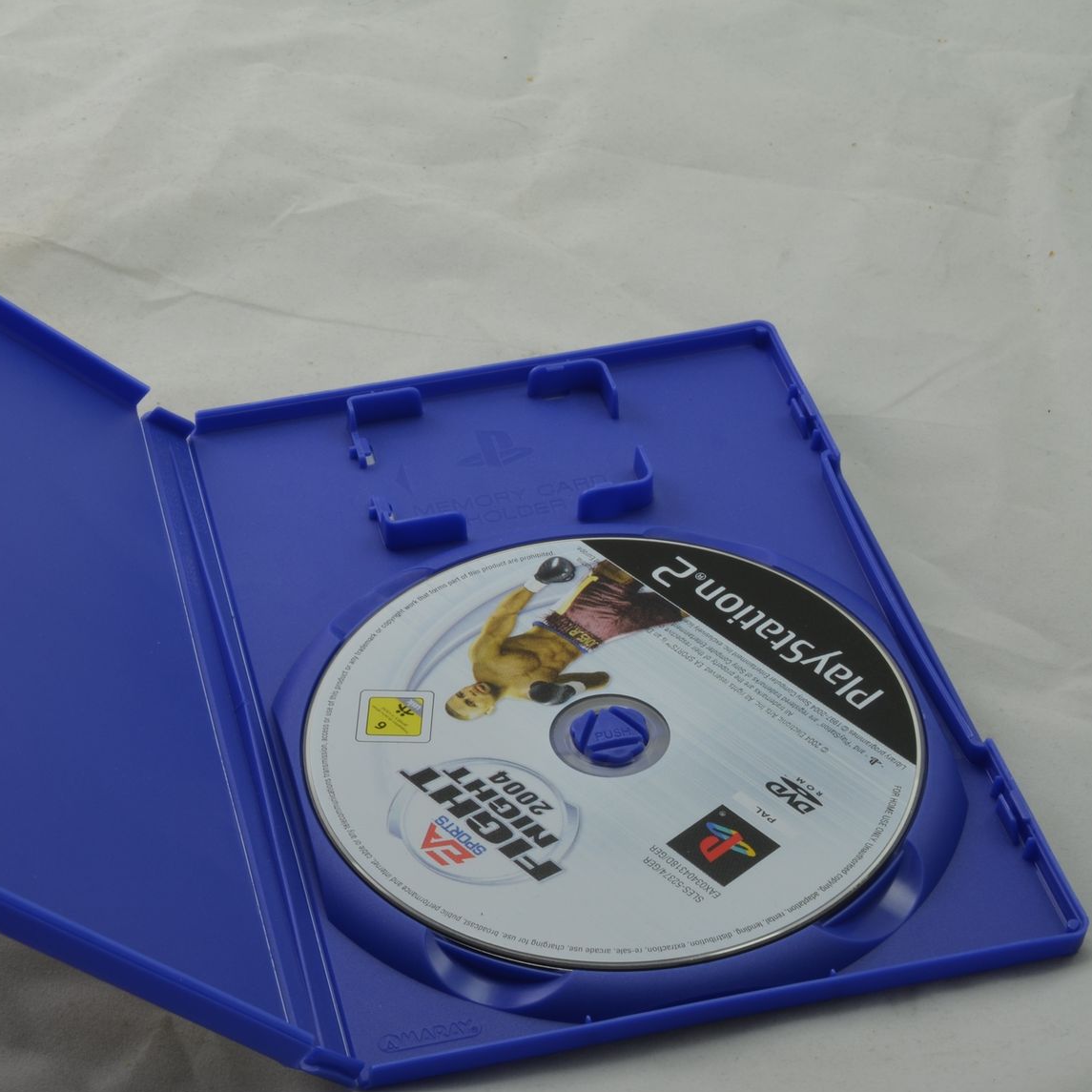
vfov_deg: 21.7
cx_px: 286
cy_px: 560
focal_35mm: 80
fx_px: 2855
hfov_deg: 21.5
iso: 100
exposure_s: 1/2
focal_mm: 40
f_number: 20
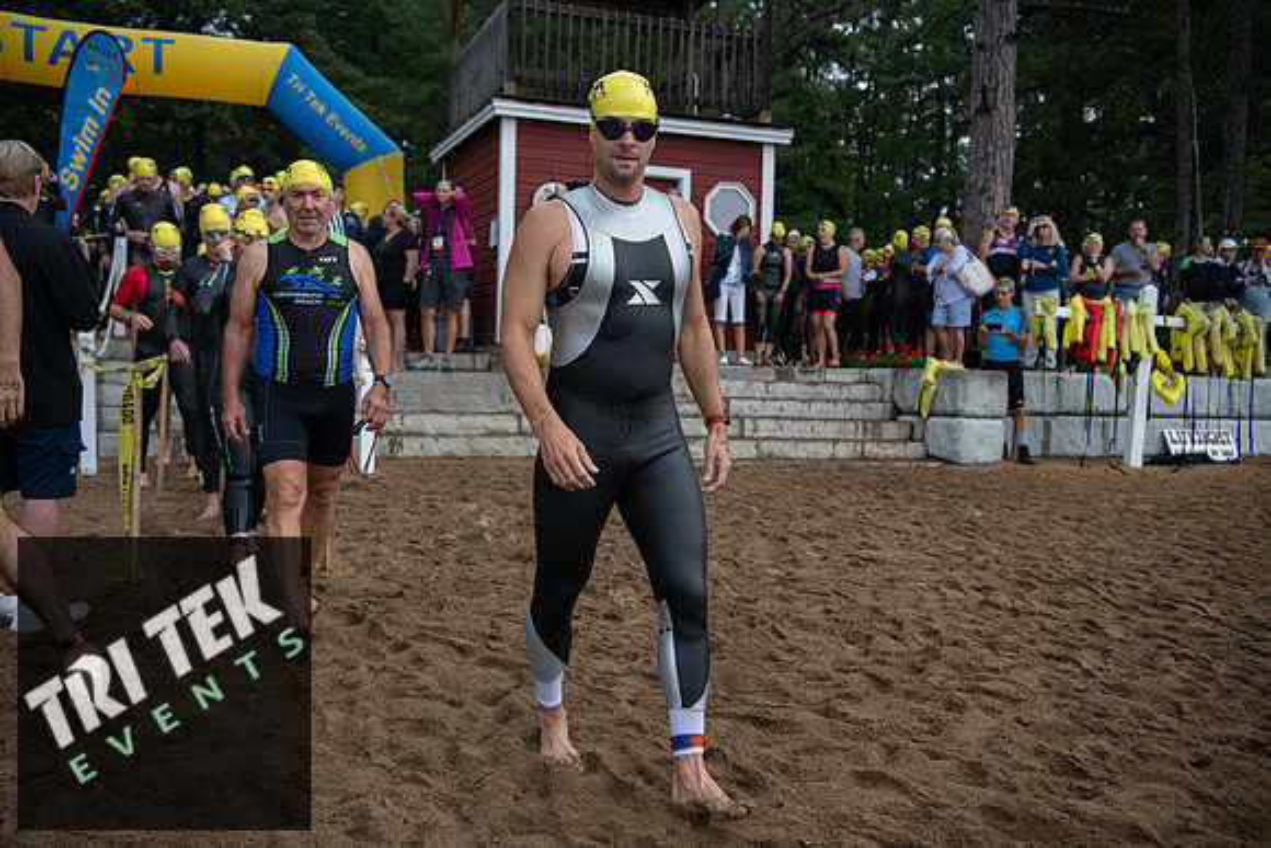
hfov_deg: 55.8
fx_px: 1201
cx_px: 636
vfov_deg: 38.9
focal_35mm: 34
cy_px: 424
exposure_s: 1/640
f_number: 3.5
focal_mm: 34
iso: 320
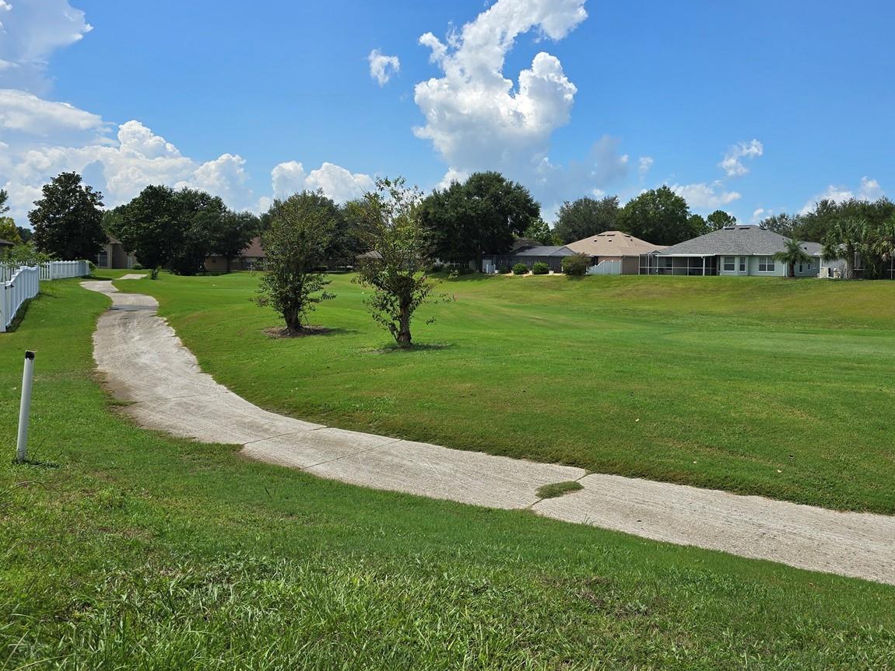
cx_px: 547
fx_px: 828
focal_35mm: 32
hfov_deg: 56.3
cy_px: 271
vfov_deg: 44.0
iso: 12
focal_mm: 6.3
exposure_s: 1/1332
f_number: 1.7
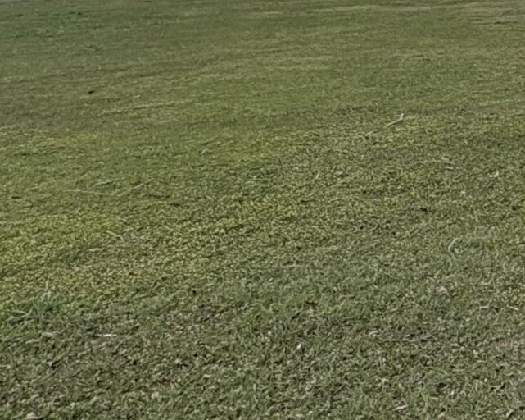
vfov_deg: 21.8
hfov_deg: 20.8
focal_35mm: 64
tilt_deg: +2.2
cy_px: -107
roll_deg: +0.6
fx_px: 994
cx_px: 939
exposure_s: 1/1178
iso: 50
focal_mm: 2.22
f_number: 2.2
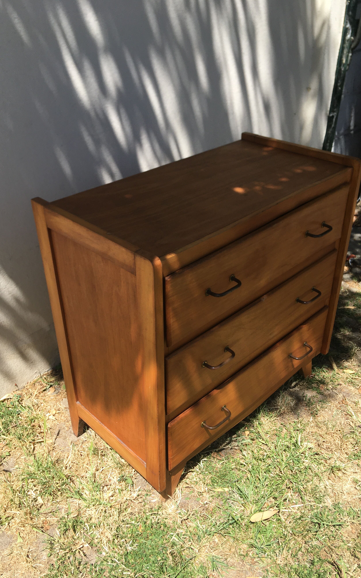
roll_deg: -2.3
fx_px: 488
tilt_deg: -31.7
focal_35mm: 31
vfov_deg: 61.2
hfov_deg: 40.6
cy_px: 291
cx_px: 183
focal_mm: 4.15
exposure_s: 1/999
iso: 25
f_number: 2.2
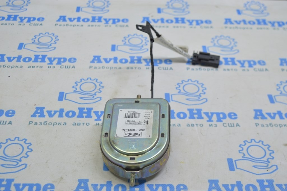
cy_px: 96
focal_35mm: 54
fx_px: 430
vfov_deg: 25.0
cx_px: 144
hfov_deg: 36.9
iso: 400
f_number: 5.6
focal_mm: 36
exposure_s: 1/40
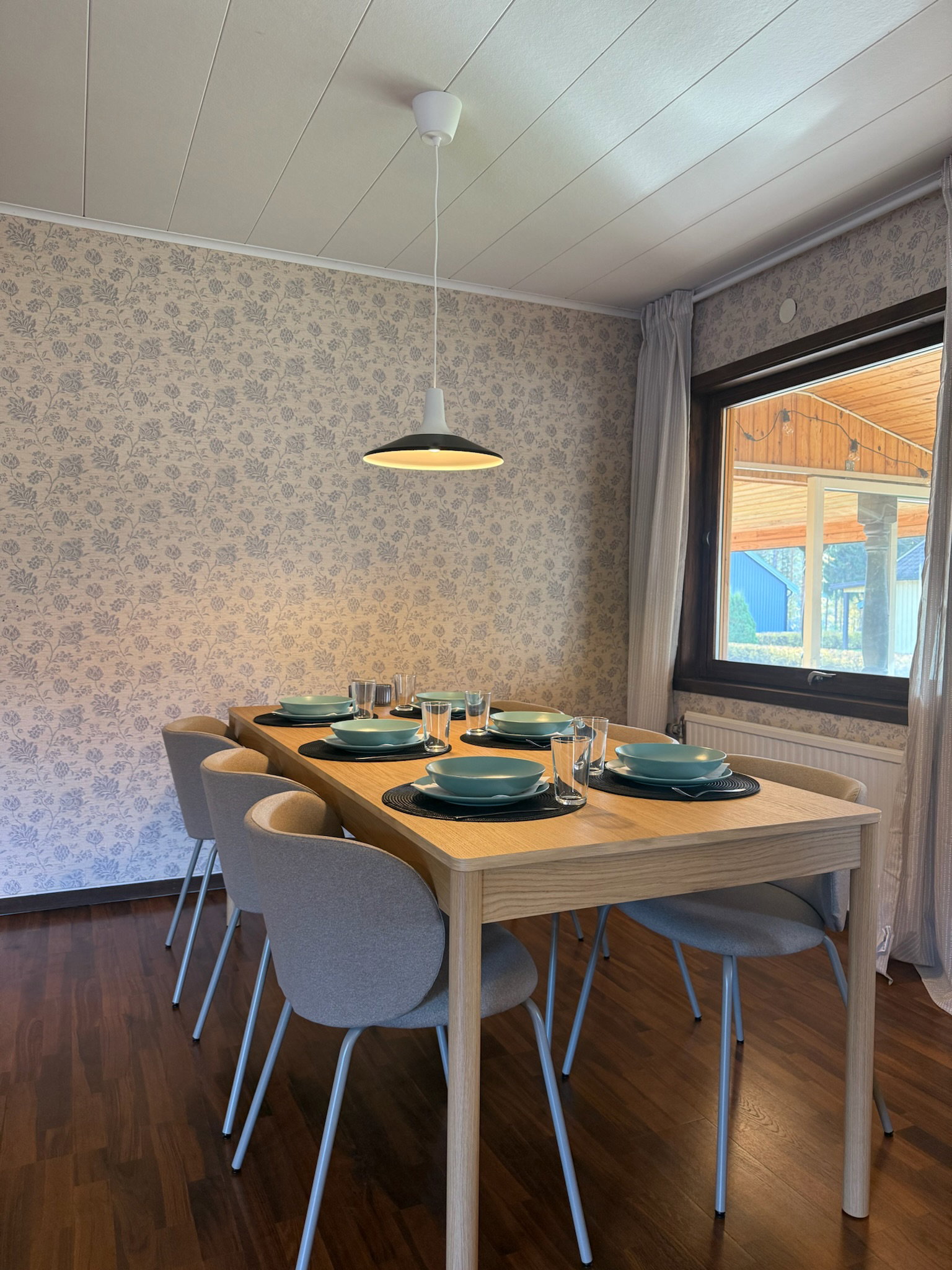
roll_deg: -1.3
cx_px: 476
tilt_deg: -2.4
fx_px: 880
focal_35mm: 24
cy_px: 635
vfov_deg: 71.6
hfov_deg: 56.8
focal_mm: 6.76
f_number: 1.78
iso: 200
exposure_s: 1/68
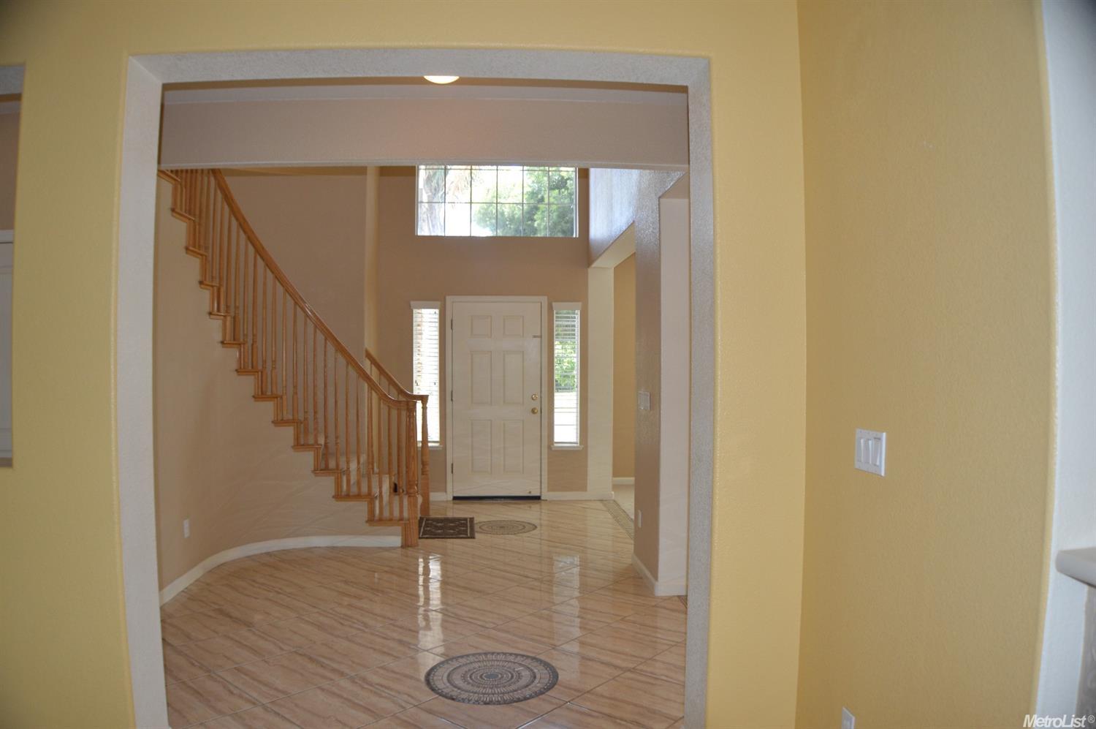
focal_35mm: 33
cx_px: 548
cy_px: 364
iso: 400
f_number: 4
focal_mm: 22
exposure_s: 1/100
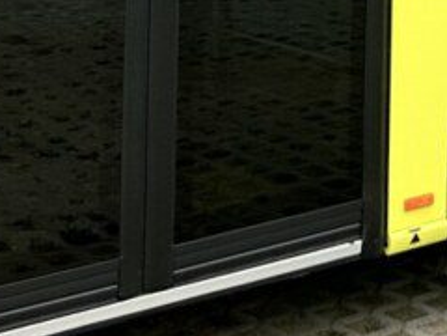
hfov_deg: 14.8
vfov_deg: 10.5
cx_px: 495
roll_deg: +0.4
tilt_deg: +1.8
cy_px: -342
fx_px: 1679
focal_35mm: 130
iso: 50
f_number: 1.5
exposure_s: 1/1344
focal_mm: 5.7
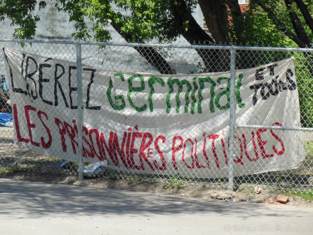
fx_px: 1727
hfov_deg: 10.4
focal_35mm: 191
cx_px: 156
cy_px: 118
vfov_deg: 7.8
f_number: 5.6
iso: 125
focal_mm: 34
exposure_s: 1/320
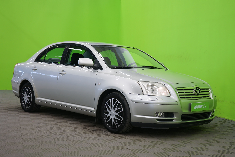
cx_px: 114
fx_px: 339
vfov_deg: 26.0
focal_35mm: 52
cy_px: 80
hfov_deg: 38.2
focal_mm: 49
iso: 400
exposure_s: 1/10
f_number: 4.5
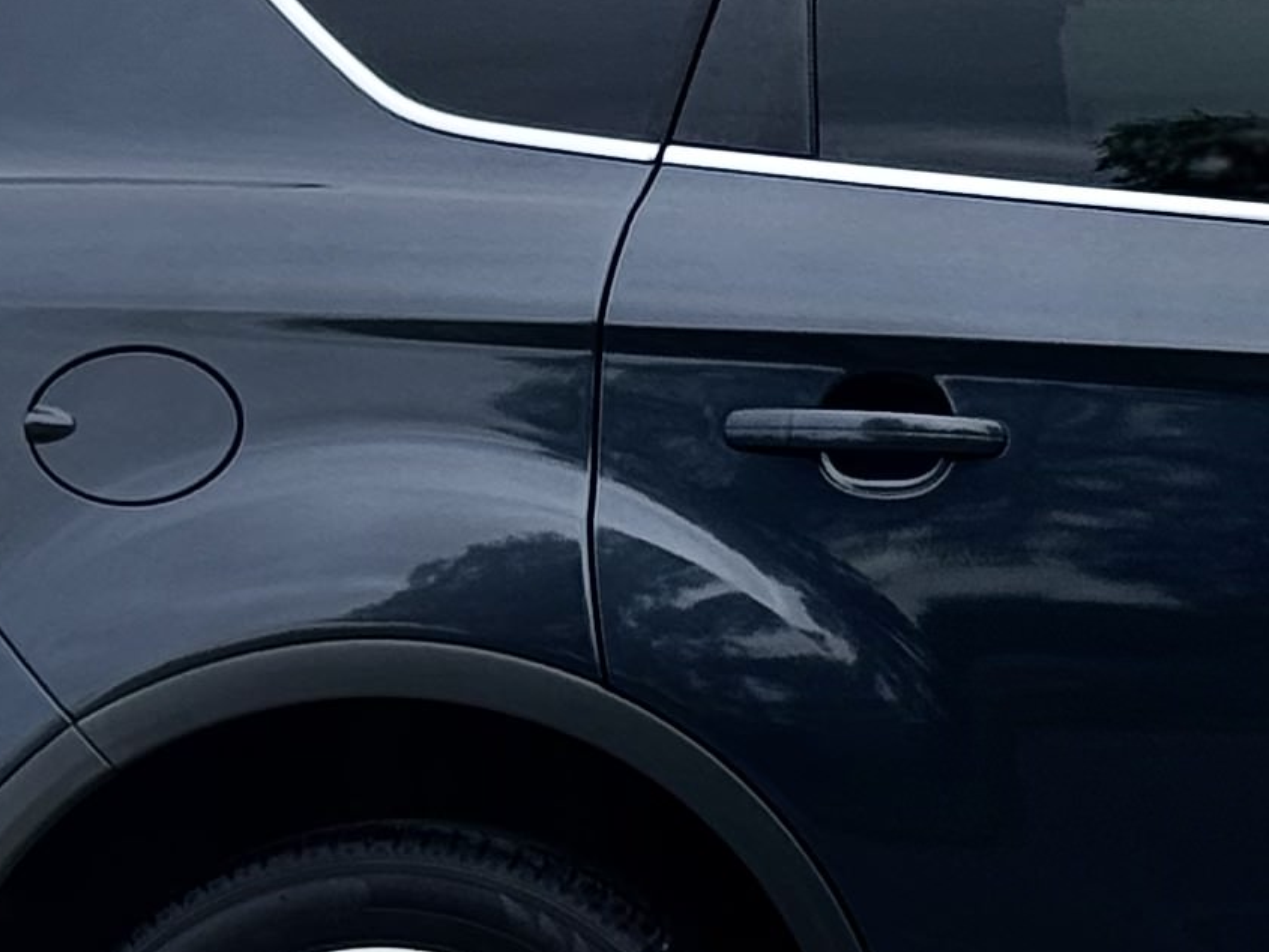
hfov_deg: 8.4
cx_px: 1996
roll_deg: +0.3
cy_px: 434
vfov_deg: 6.5
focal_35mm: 229
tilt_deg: -0.9
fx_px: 8396
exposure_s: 1/588
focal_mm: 6.76
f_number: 1.78
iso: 64
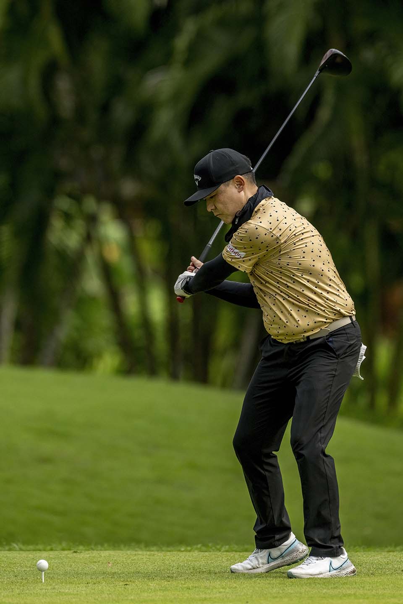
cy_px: 302
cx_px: 202
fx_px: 6716
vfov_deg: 5.2
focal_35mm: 400
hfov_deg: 3.4
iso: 900
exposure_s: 1/5000
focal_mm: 400
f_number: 3.5
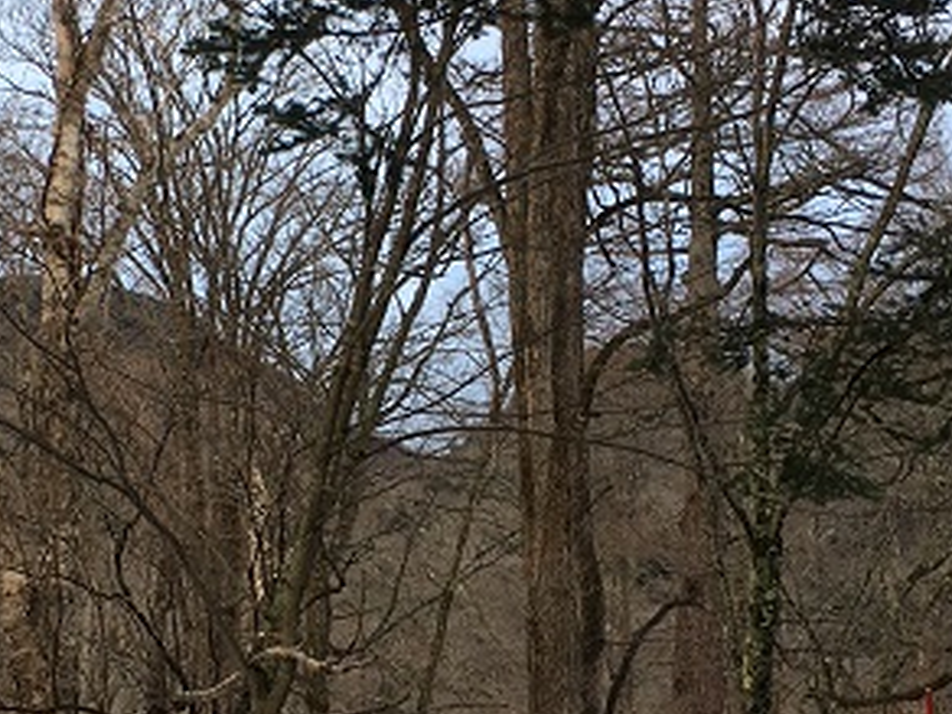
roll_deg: +1.1
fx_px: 2228
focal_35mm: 81
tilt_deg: +10.5
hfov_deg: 24.1
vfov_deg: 18.2
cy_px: 425
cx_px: 350
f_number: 2.2
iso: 25
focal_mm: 4.15
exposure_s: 1/127
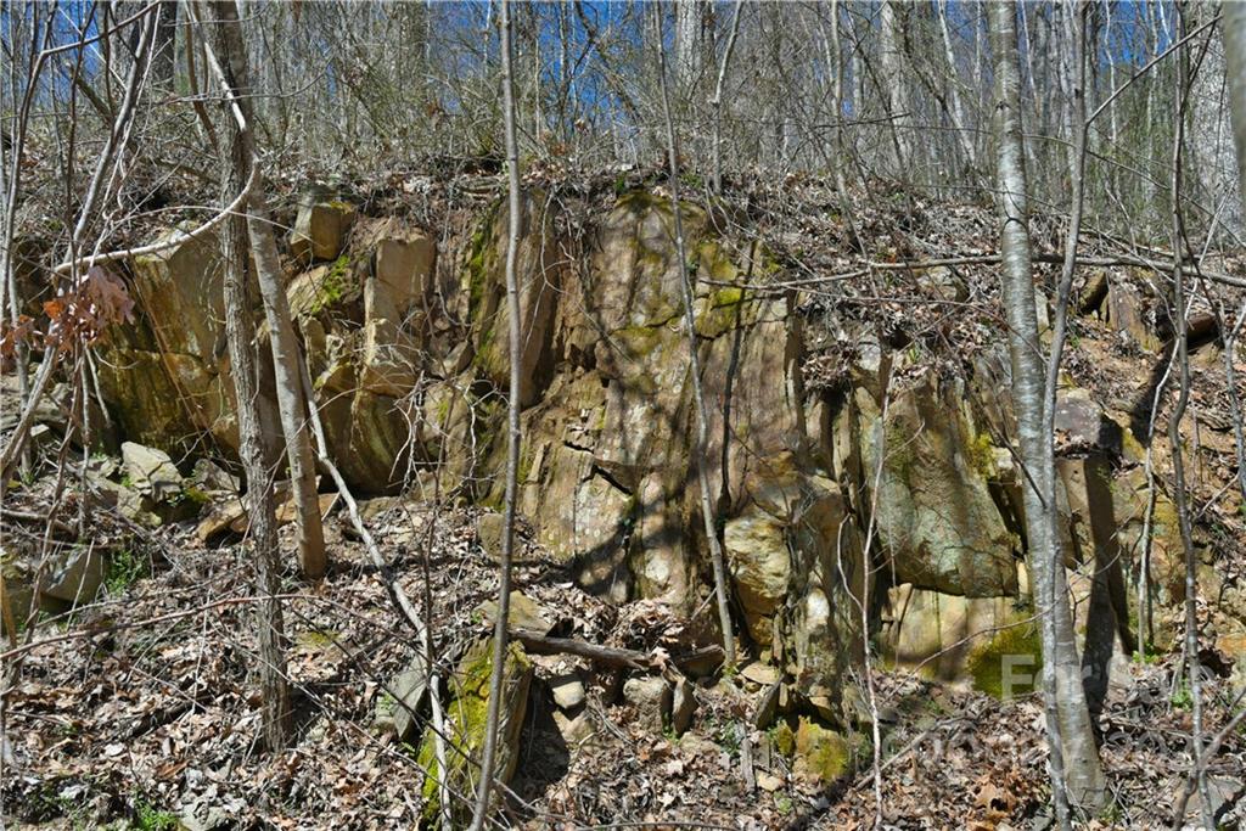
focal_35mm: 35
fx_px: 1211
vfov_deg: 37.9
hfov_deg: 54.4
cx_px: 623
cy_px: 416
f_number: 7.1
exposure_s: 1/200
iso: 400
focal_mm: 35
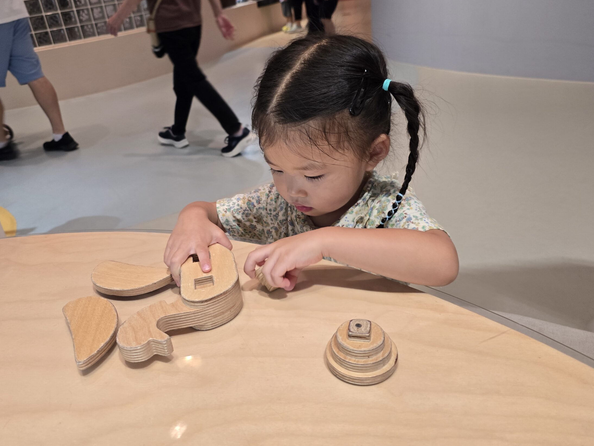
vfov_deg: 51.4
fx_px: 463
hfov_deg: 65.1
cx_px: 261
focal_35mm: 27
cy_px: 219
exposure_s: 1/51
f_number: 1.7
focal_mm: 6.3
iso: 200
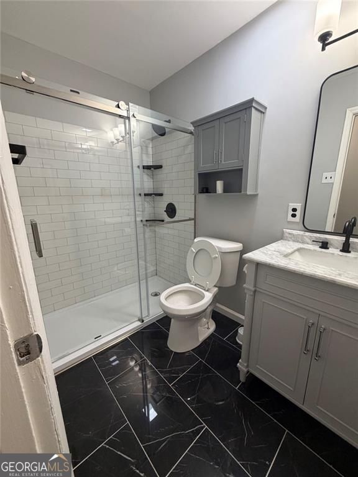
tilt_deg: -14.0
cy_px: 238
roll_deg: +0.5
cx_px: 179
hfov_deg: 85.7
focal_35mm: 14
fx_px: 193
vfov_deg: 102.1
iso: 320
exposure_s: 1/120
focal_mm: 2.22
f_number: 2.2
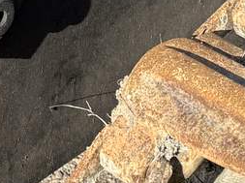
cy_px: -295
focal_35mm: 152
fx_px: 1074
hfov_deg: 12.9
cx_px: 6
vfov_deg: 8.6
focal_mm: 6.76
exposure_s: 1/1689
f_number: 1.78
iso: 80
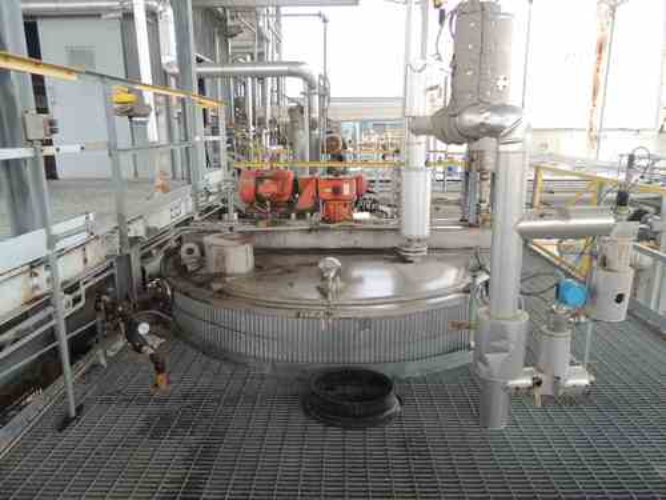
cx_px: 333
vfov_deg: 56.8
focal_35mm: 24
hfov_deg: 71.6
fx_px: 462
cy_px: 250
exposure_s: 1/30
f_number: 3
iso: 100
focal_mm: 4.3
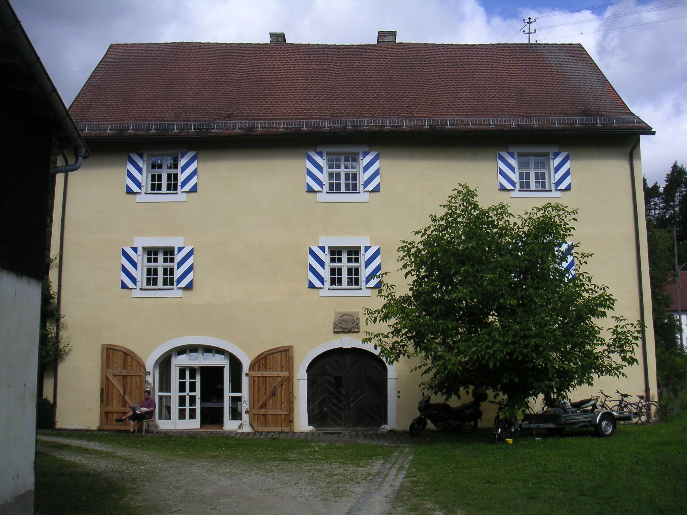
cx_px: 344
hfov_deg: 49.0
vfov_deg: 37.7
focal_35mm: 38
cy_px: 258
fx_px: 754
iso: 50
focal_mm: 6
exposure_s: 1/180
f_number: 6.7
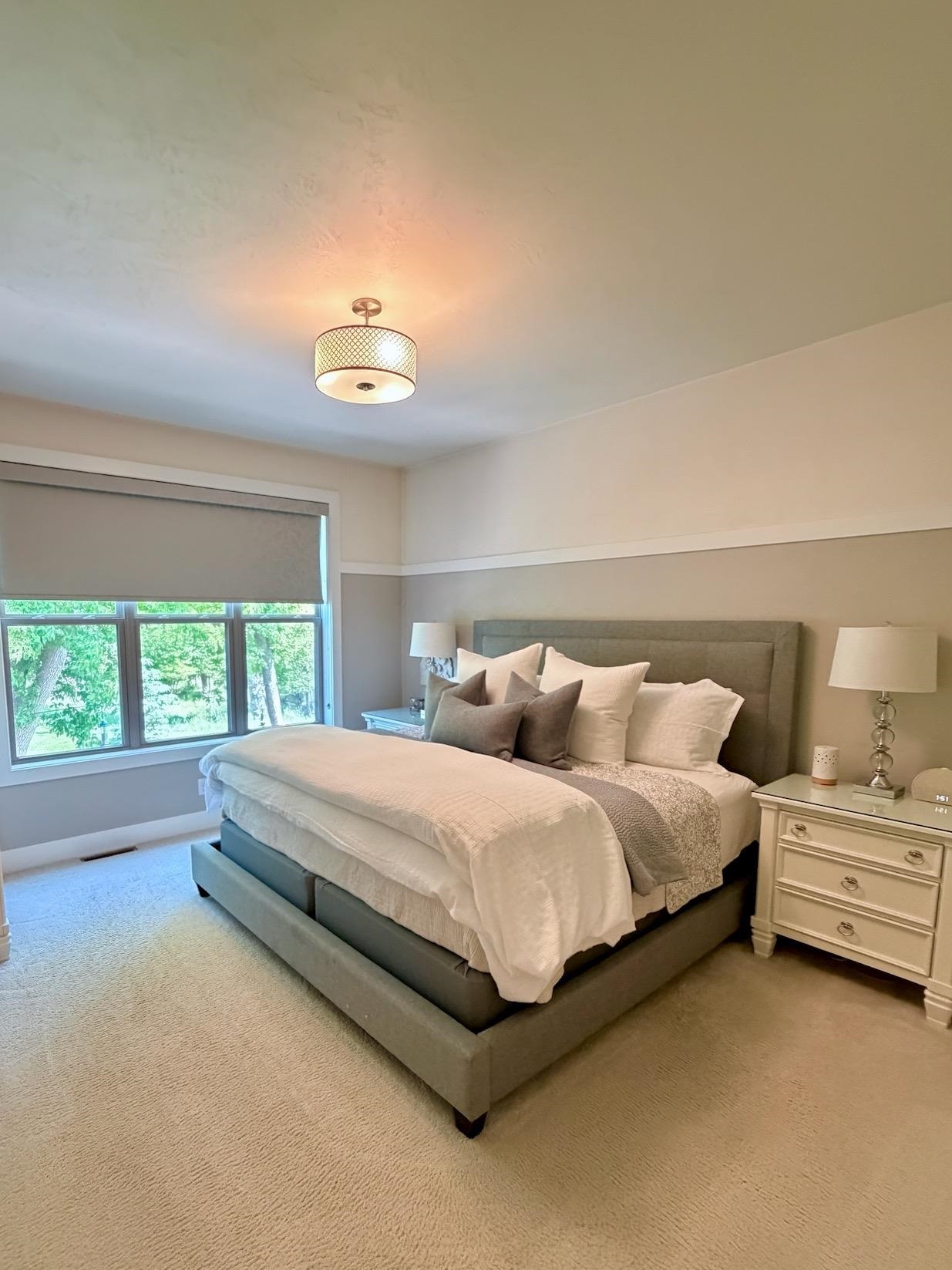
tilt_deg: -6.8
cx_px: 393
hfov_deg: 74.1
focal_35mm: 17
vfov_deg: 90.7
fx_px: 623
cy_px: 699
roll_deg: -0.3
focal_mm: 2.22
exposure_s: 1/60
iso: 1000
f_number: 2.2
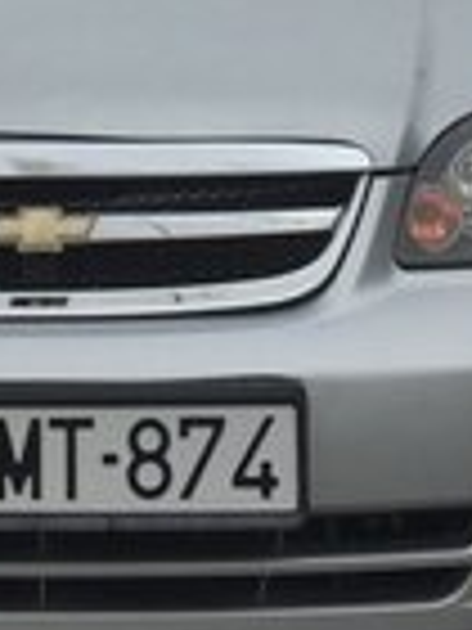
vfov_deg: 17.4
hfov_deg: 14.3
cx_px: 76
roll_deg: +1.9
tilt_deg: +6.2
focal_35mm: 103
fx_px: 1873
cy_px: -274
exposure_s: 1/989
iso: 32
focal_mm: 4.15
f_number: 2.2
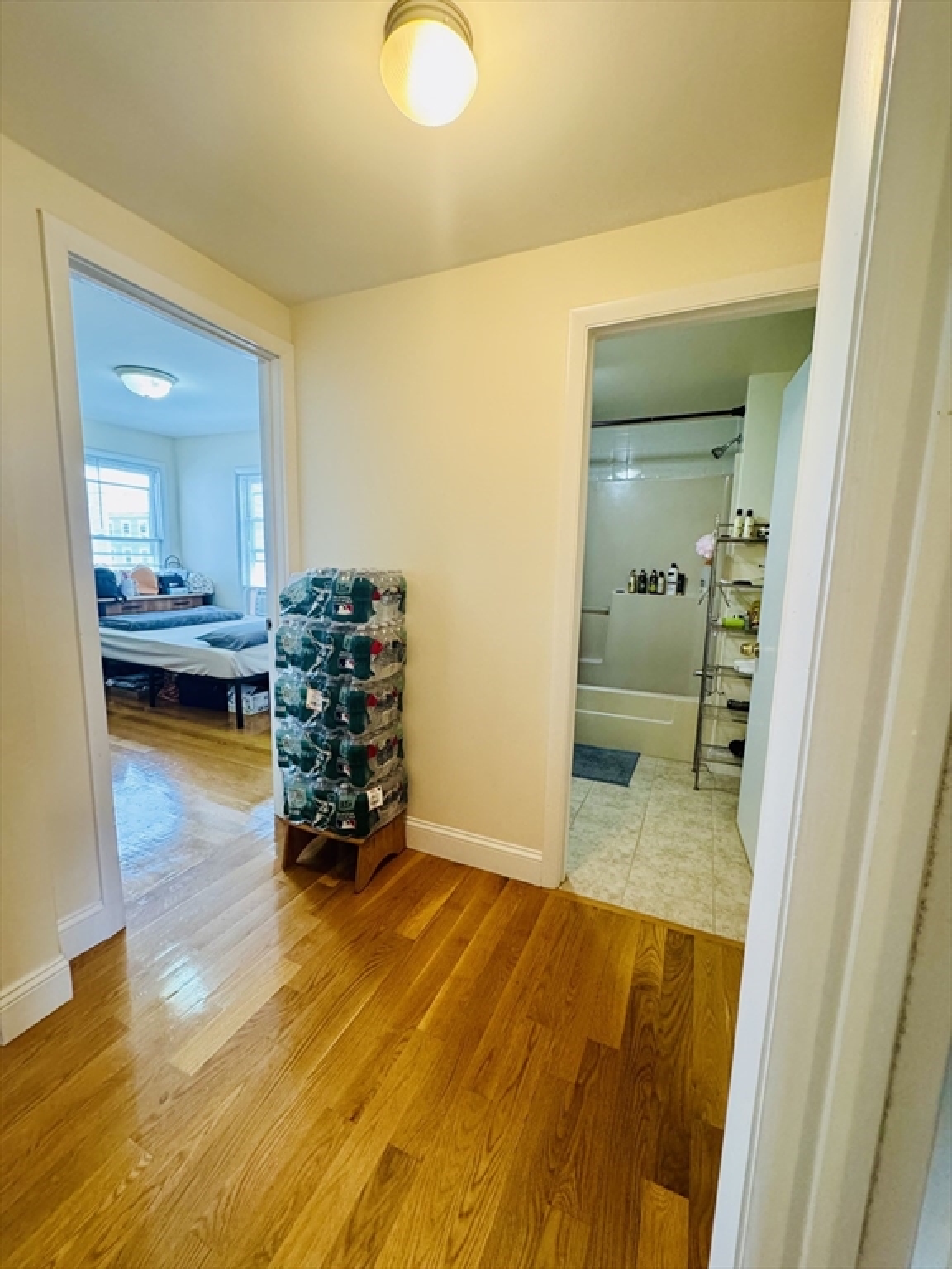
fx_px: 513
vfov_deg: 102.1
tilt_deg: -8.1
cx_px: 476
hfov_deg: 85.7
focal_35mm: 14
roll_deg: -1.3
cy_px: 634
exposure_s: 1/60
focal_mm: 2.22
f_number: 2.2
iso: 320
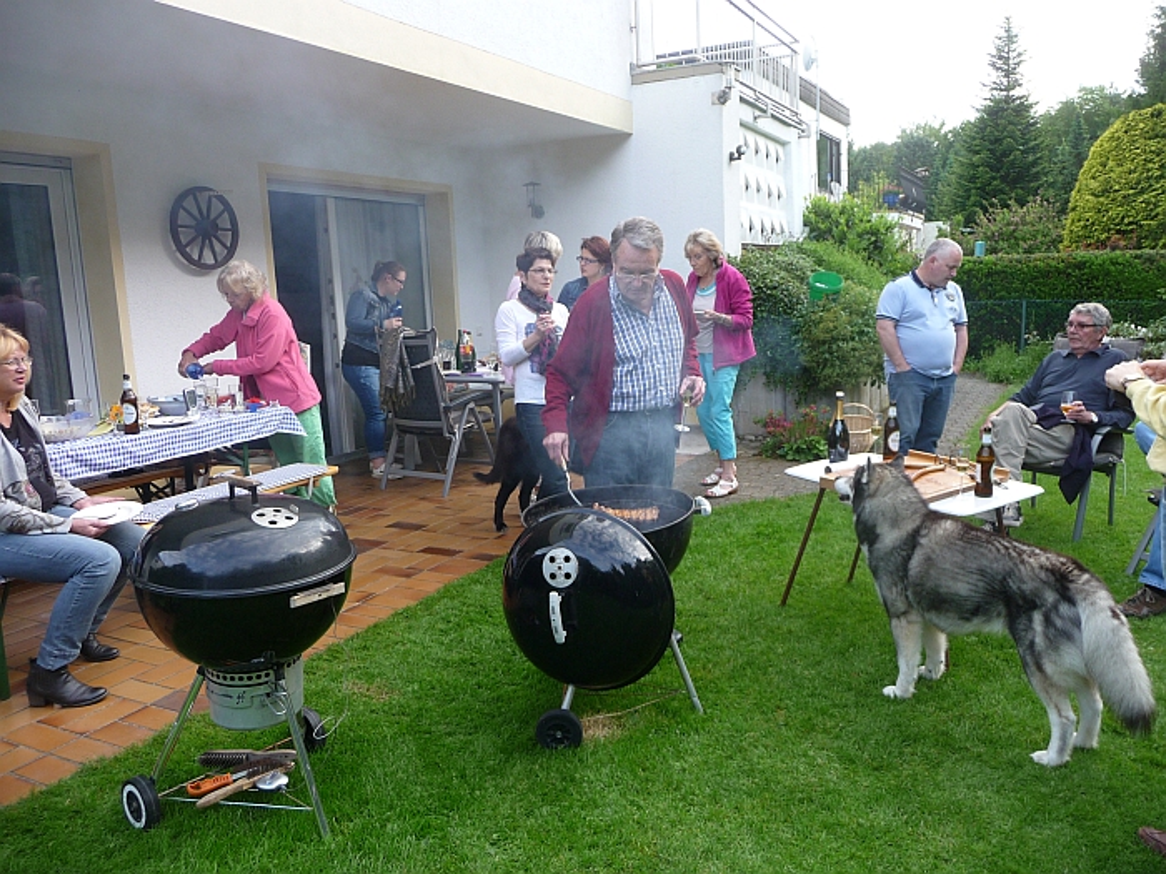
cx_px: 583
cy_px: 437
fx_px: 943
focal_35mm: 28
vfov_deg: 49.7
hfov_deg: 63.4
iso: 100
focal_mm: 4.7
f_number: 3.3
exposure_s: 1/60
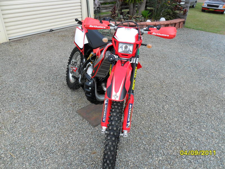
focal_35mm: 27
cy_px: 84
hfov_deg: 65.3
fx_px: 175
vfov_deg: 51.4
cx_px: 112
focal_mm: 4.9
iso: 100
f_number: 3.5
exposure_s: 1/500
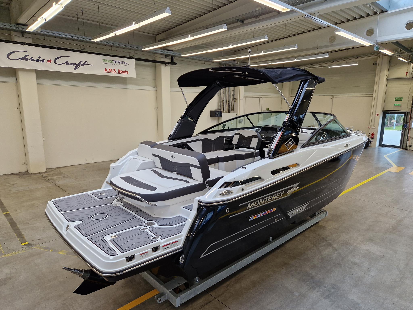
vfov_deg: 58.9
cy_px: 155
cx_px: 206
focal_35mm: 23
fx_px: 274
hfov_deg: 73.9
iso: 125
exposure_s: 1/180
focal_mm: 5.4
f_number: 1.8
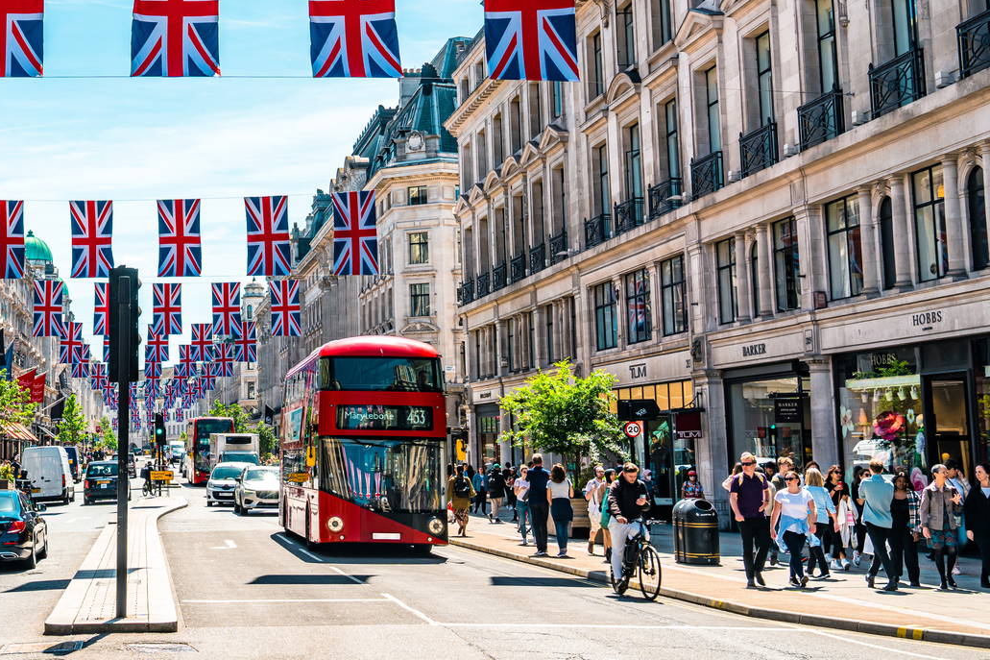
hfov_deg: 35.4
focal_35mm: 54
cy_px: 253
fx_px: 1485
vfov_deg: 25.0
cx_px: 160
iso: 100
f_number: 8
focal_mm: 29
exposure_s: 1/160
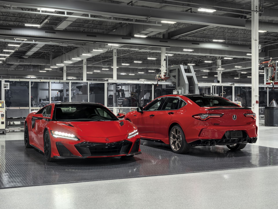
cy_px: 104
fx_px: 394
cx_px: 139
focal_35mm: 49
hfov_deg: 38.9
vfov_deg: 29.7
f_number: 11
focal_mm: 61.8
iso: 125
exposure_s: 1.3
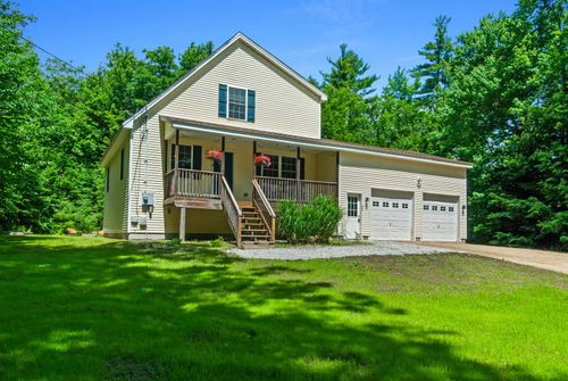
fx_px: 569
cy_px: 190
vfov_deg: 37.0
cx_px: 284
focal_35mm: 36
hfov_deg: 53.1
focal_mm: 24
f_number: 10
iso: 200
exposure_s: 1/320
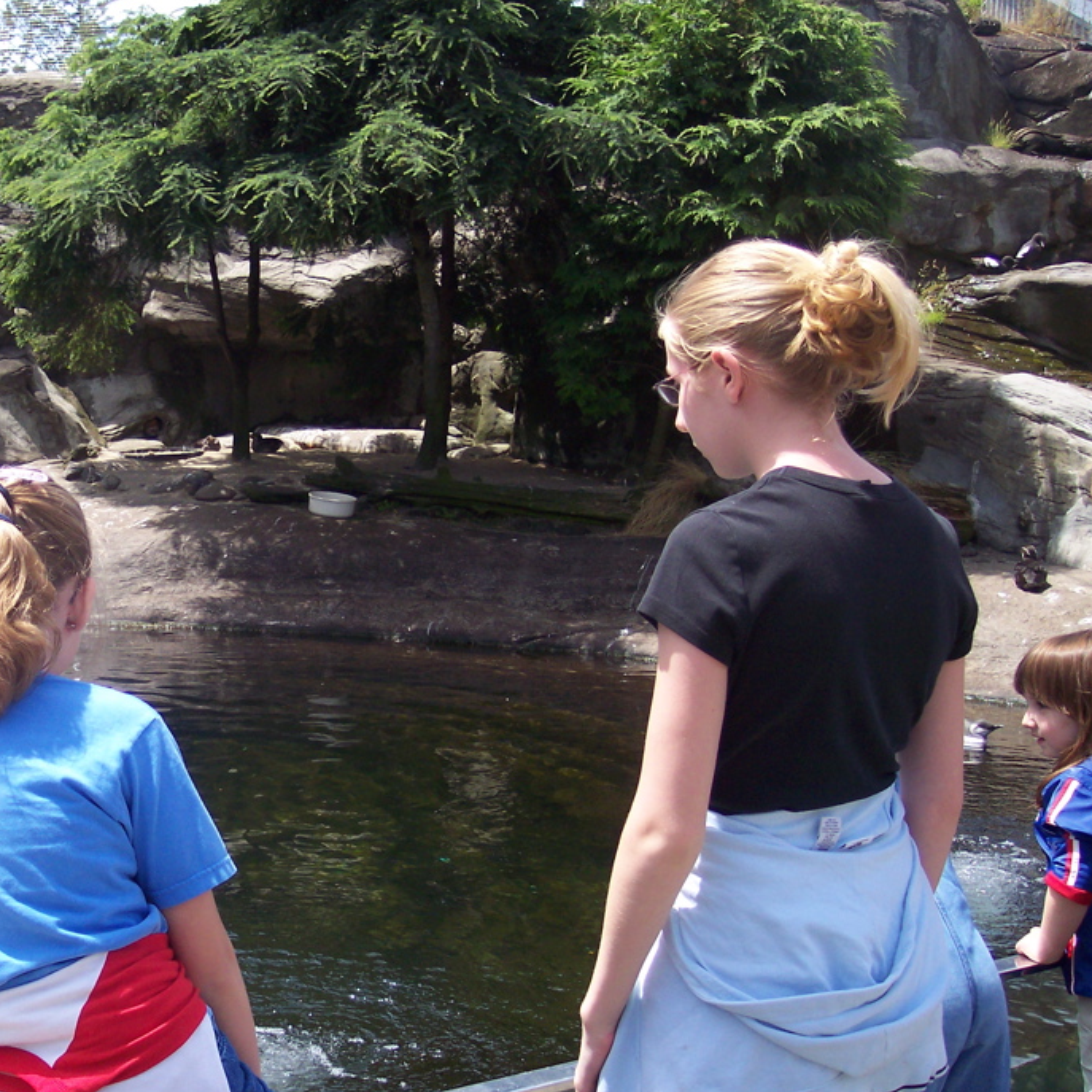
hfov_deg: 33.4
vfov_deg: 34.0
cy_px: 539
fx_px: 1785
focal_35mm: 50
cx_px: 289
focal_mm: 8
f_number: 2.8
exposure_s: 1/700
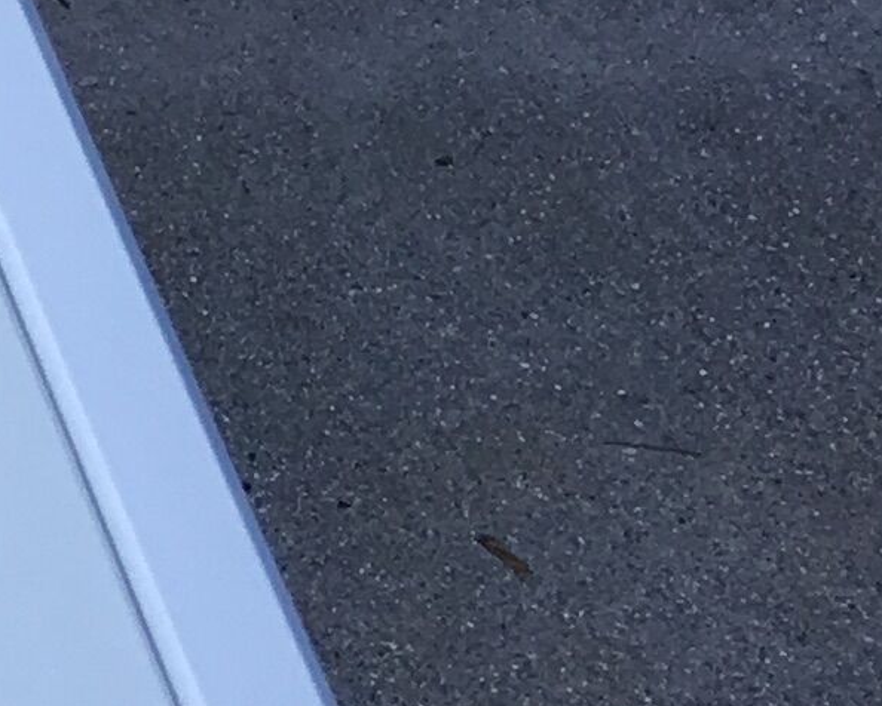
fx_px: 5015
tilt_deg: -44.9
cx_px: -2074
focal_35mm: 192
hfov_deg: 8.0
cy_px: 497
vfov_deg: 8.1
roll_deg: +1.5
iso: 25
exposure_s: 1/111
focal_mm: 4.15
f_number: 2.2
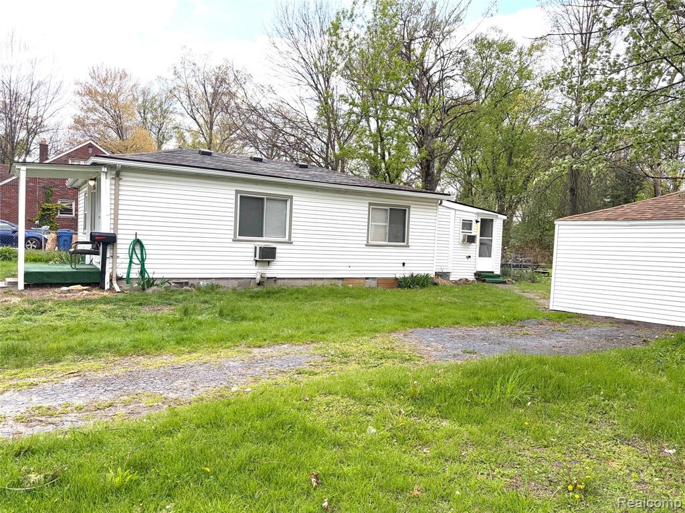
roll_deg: -1.8
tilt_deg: -1.3
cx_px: 342
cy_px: 256
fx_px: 515
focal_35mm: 26
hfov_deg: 67.3
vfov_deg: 53.1
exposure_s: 1/830
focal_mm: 5.96
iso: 64
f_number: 1.6
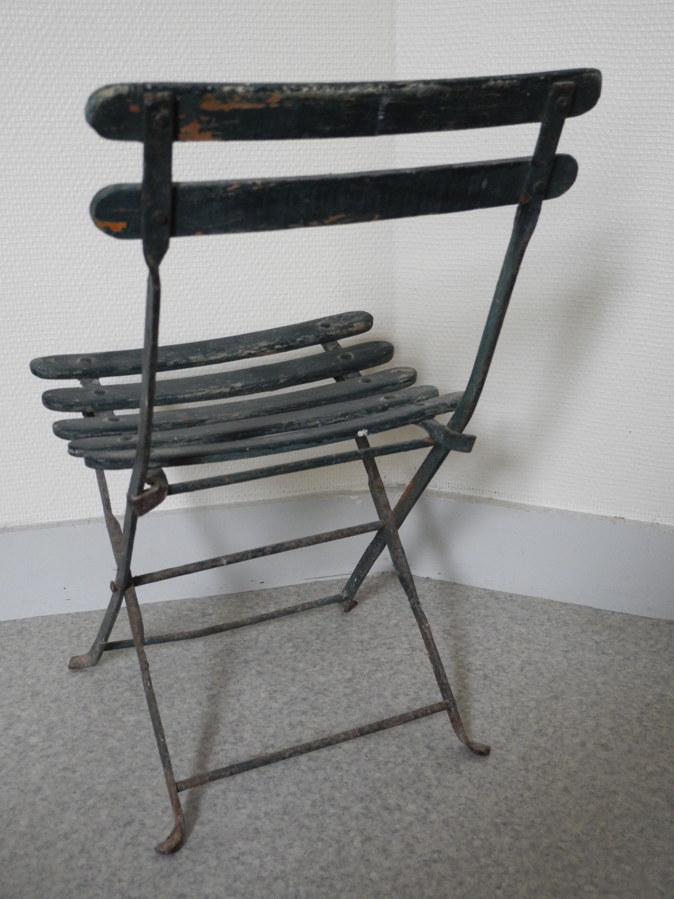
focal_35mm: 43
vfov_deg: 43.8
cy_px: 452
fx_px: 1116
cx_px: 336
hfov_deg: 33.6
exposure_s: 1/19.4
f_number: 3.2
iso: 400
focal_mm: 8.8
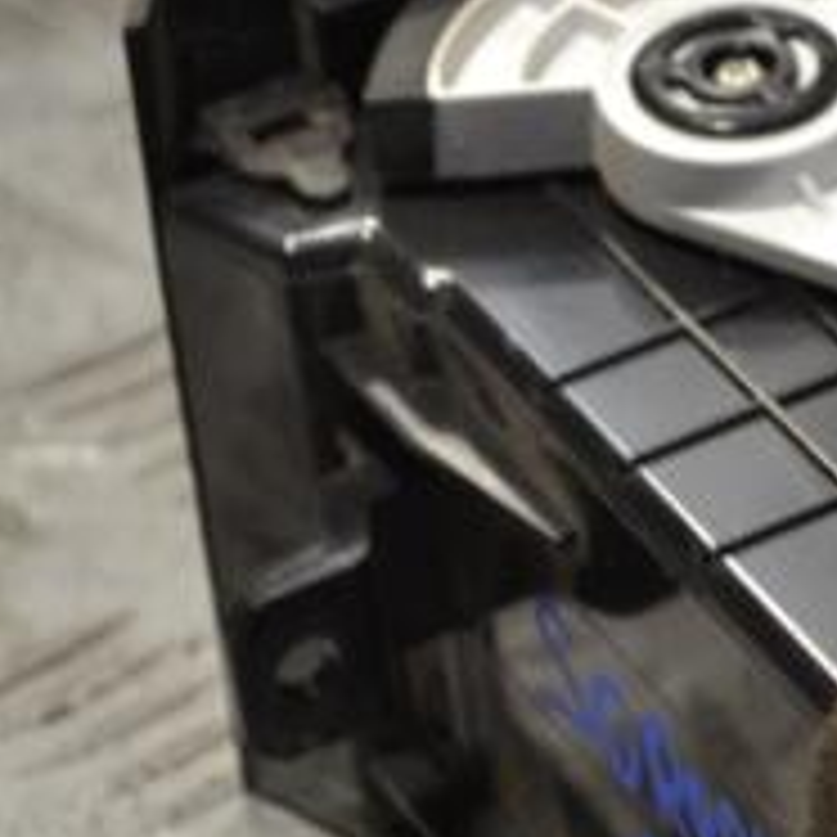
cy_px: 531
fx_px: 5854
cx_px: 842
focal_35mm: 214
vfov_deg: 8.2
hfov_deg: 8.1
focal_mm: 52
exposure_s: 1/30
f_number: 5.6
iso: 250
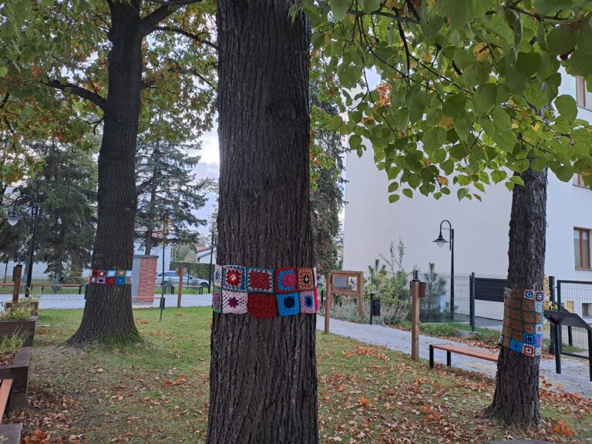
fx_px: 428
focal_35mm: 25
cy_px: 222
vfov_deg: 54.9
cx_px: 296
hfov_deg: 69.4
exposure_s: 1/50
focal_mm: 4.65
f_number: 1.8
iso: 125
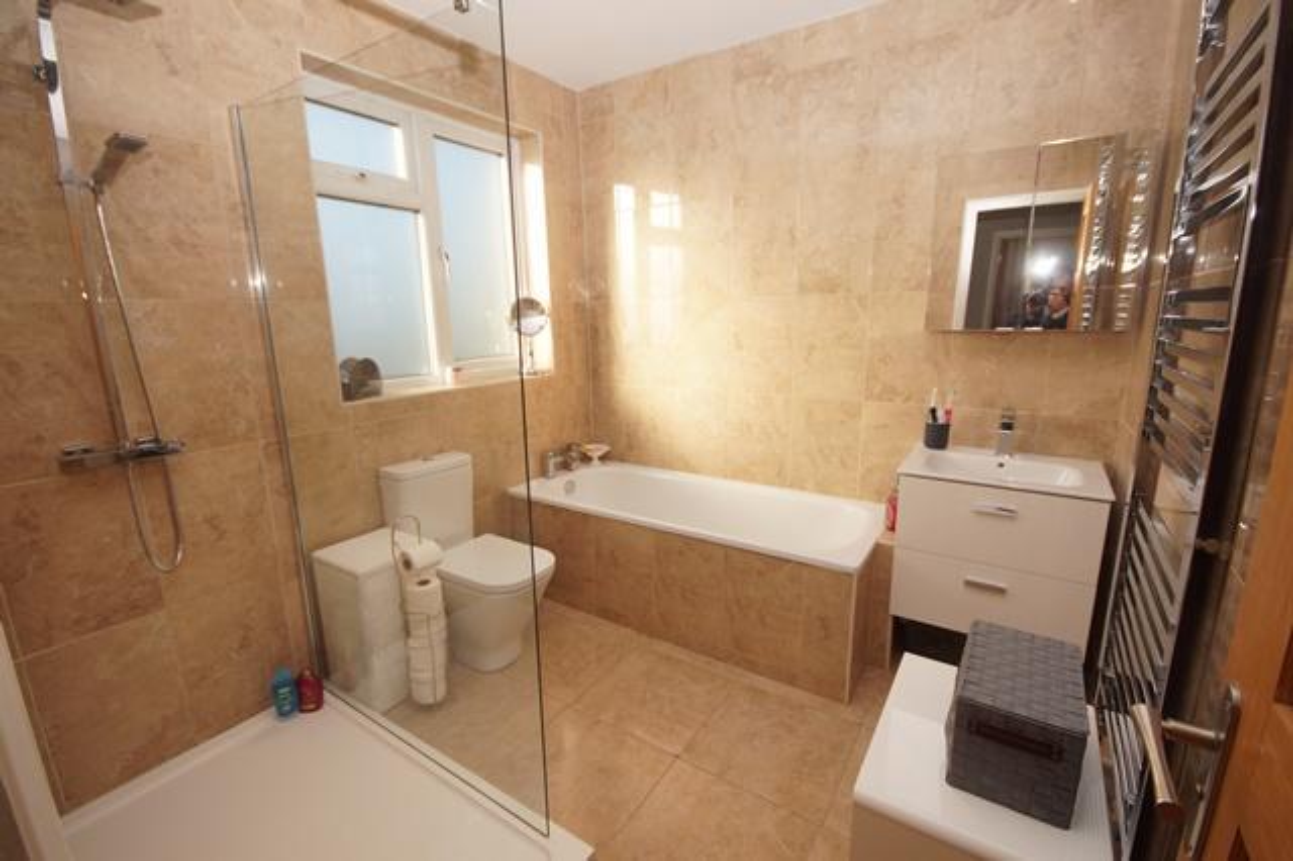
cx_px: 646
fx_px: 538
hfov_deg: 100.4
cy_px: 430
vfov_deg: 77.3
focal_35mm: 15
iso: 100
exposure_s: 1/125
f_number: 5
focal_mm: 10
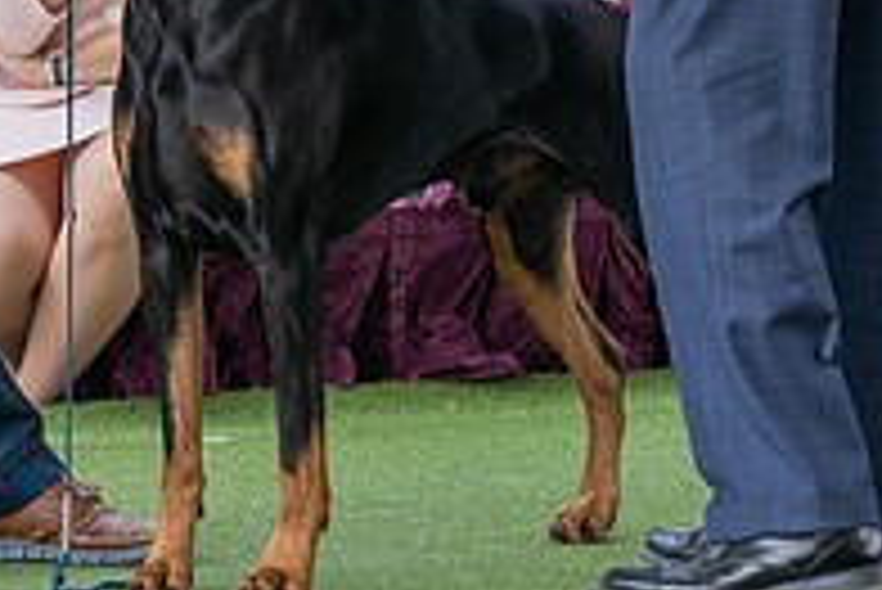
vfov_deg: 3.2
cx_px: 212
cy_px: -155
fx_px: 10469
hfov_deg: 4.8
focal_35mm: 427
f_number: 4.5
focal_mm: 144
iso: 800
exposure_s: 1/800
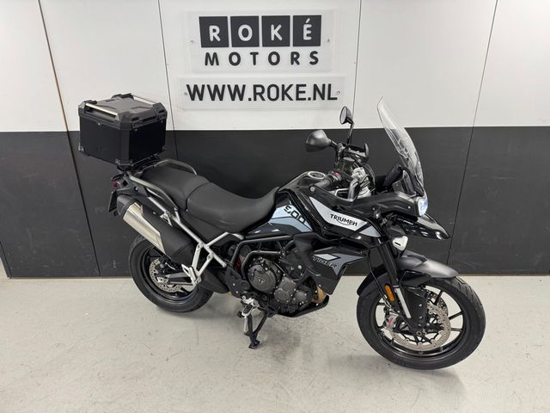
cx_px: 275
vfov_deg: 56.8
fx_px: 381
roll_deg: +0.7
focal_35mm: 24
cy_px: 206
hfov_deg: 71.6
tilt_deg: -21.8
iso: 200
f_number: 1.78
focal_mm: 6.76
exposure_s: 1/100
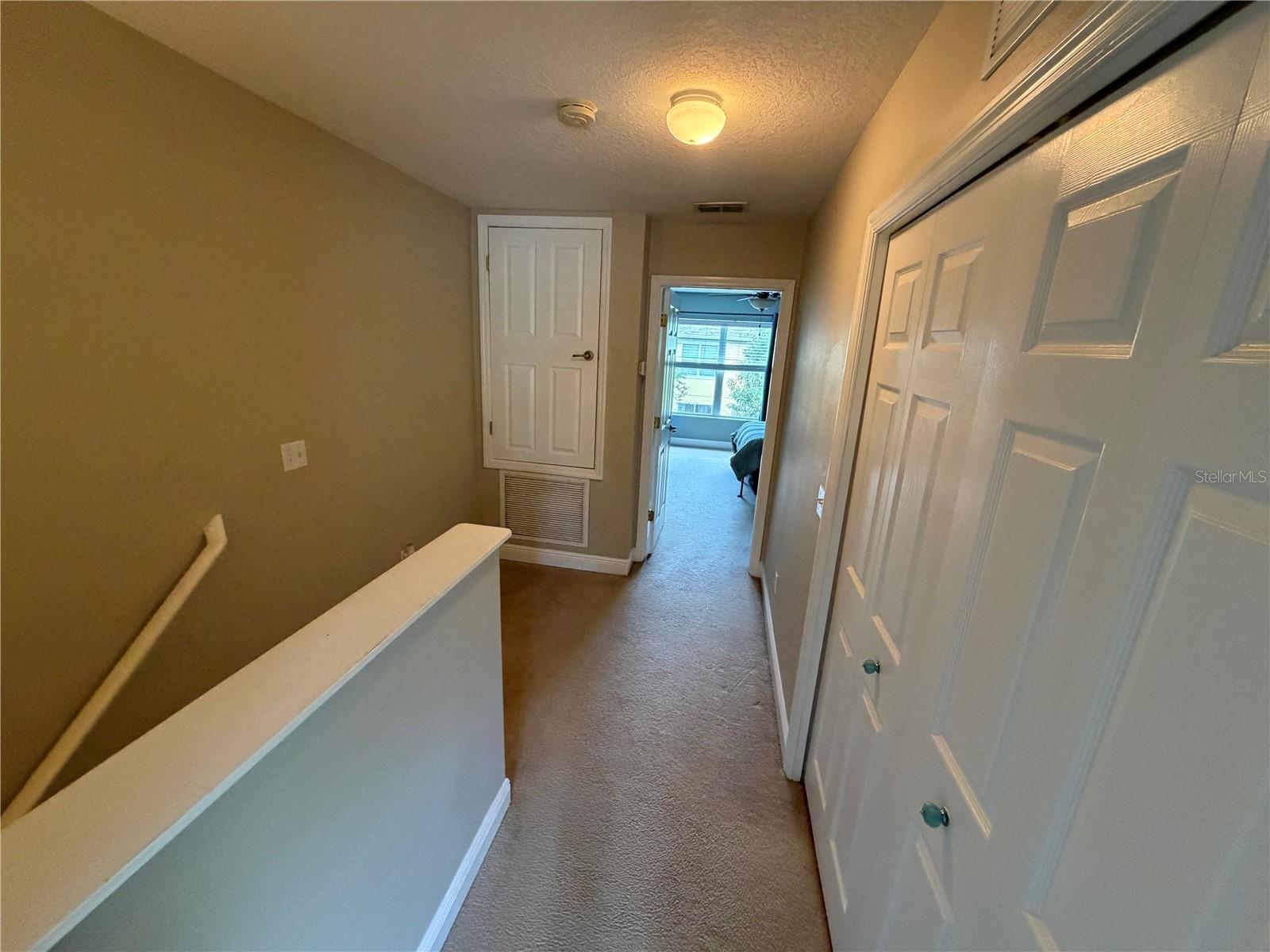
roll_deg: -3.3
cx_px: 635
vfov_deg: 85.7
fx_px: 514
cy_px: 476
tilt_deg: -15.2
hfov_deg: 102.1
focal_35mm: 14
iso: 500
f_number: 2.2
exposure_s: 1/60
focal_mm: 2.22
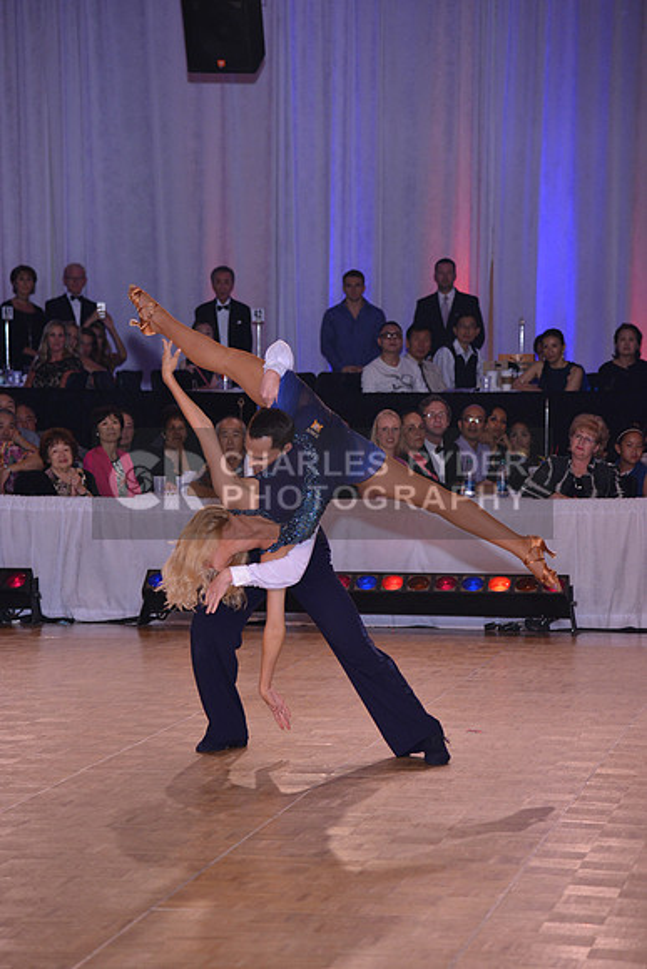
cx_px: 324
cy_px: 484
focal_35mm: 120
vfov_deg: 17.1
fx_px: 3233
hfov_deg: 11.4
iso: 1250
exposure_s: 1/250
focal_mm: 120
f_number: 4.5
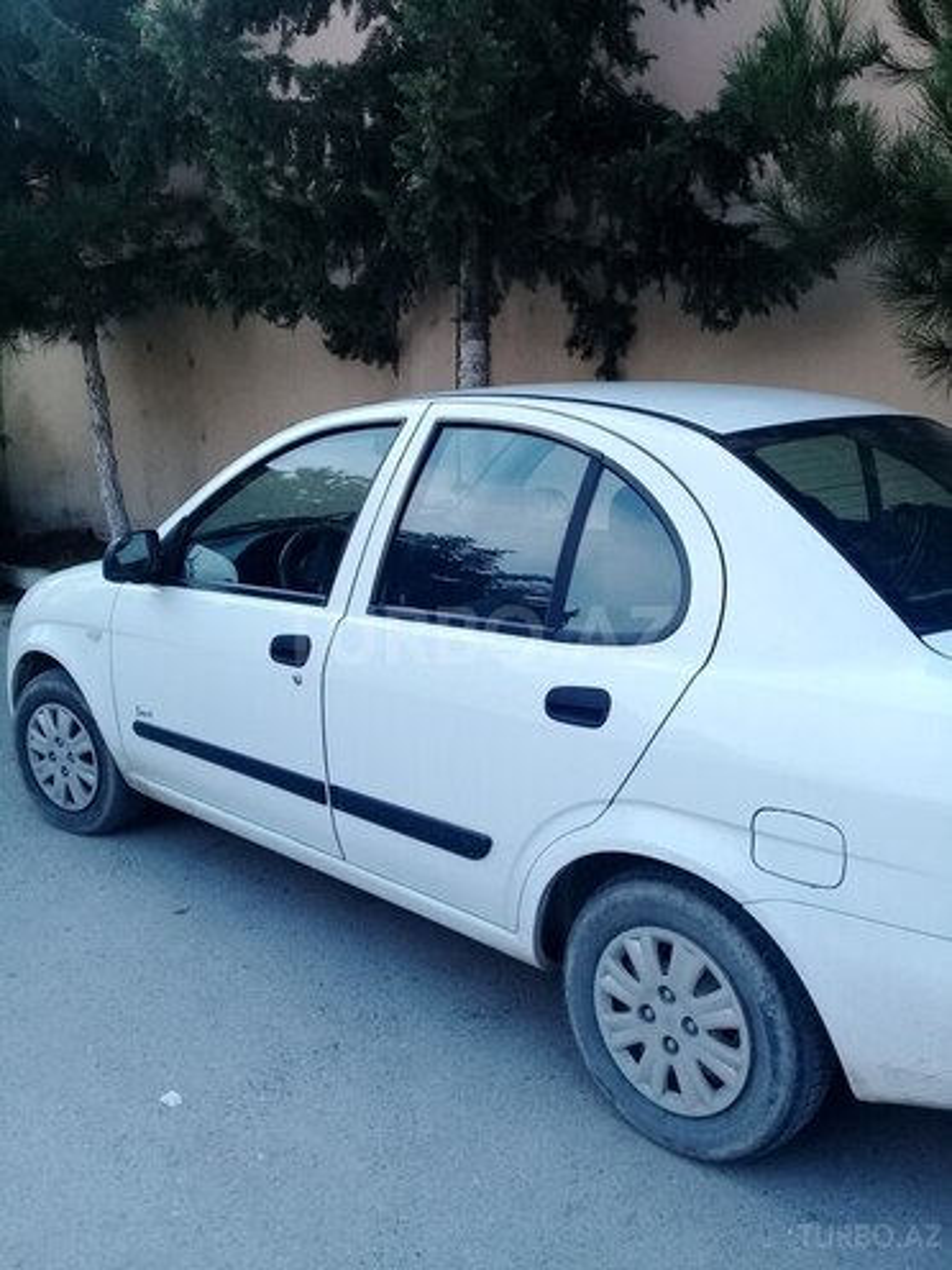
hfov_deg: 45.4
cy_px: 635
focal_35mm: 31
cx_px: 476
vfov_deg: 58.4
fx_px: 1137
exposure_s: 1/381
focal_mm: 3.3
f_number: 2.2
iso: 64
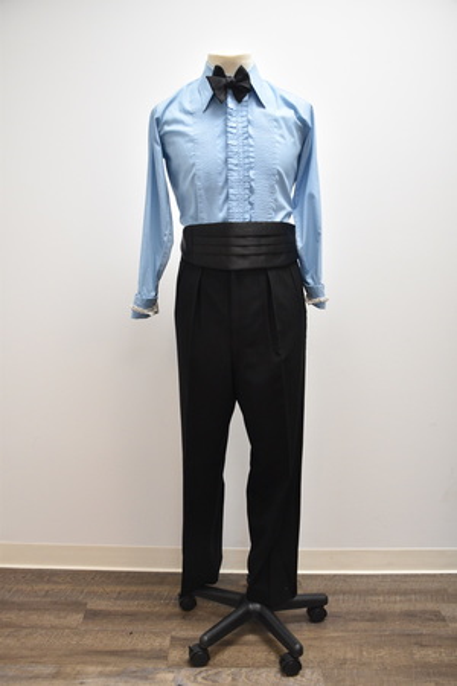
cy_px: 343
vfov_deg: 61.9
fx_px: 571
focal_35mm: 30
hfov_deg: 43.6
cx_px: 228
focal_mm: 20
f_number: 4.5
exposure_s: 1/80
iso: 1000
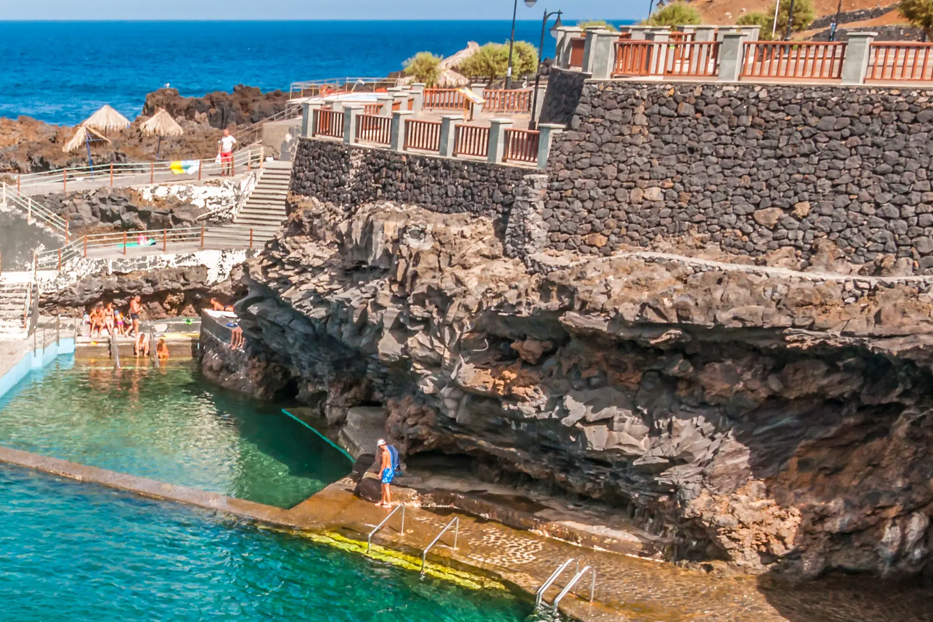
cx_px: 27
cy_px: 573
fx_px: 1529
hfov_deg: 31.7
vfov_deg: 22.4
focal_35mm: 59
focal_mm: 18
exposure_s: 1/60
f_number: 16
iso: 200
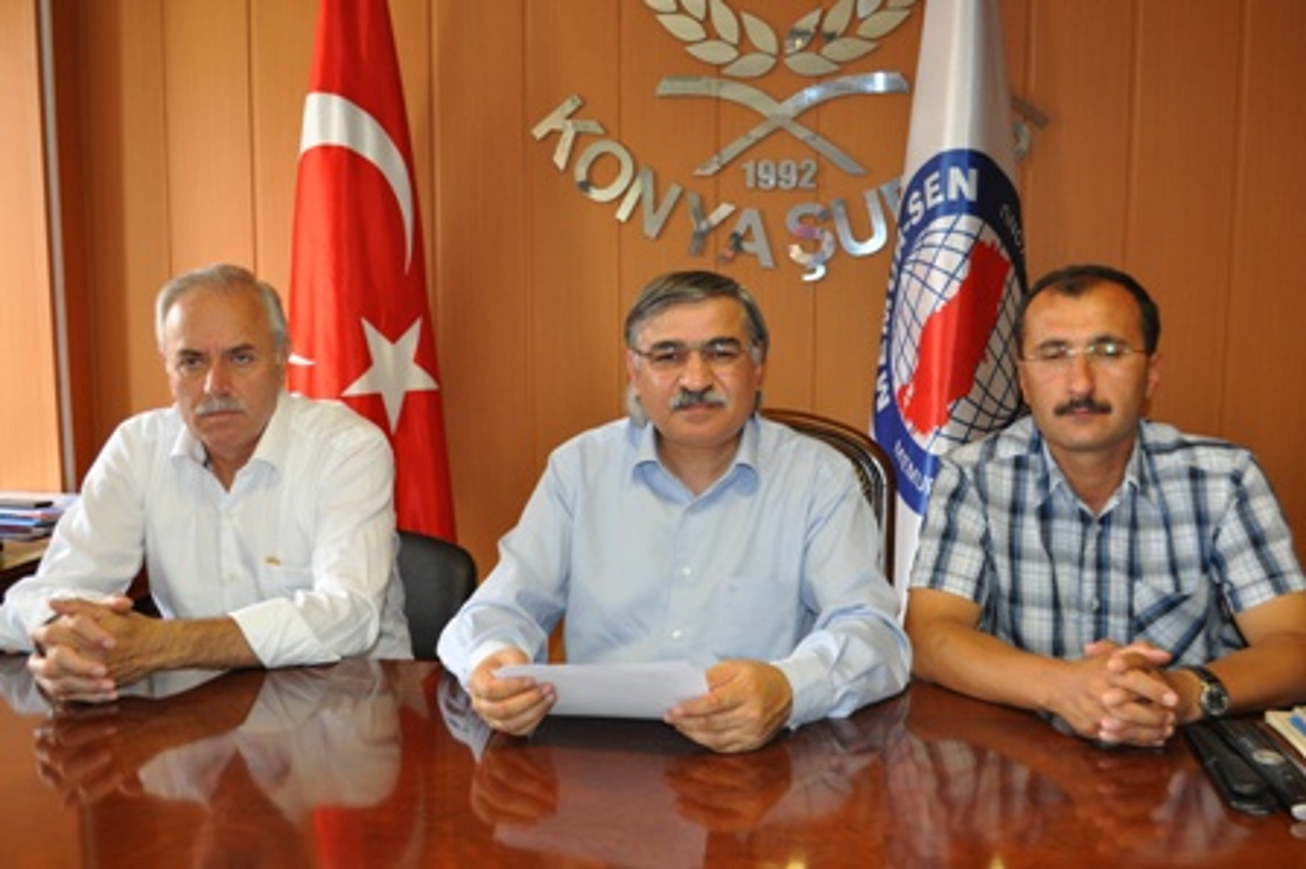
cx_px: 653
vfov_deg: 36.8
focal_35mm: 36
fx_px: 1305
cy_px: 434
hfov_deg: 53.2
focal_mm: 24
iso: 800
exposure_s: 1/60
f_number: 4
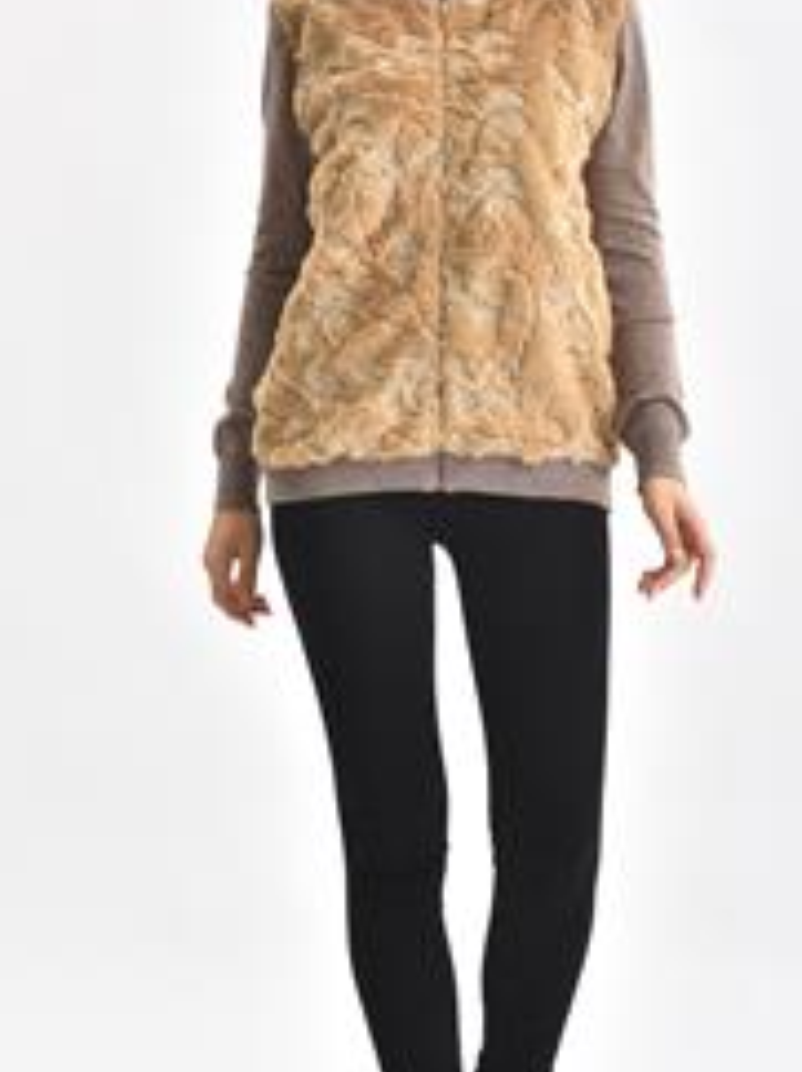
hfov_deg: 11.0
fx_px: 4147
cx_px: 479
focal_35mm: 134
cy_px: 450
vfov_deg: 14.7
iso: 100
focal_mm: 75
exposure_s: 1/160
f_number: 6.3
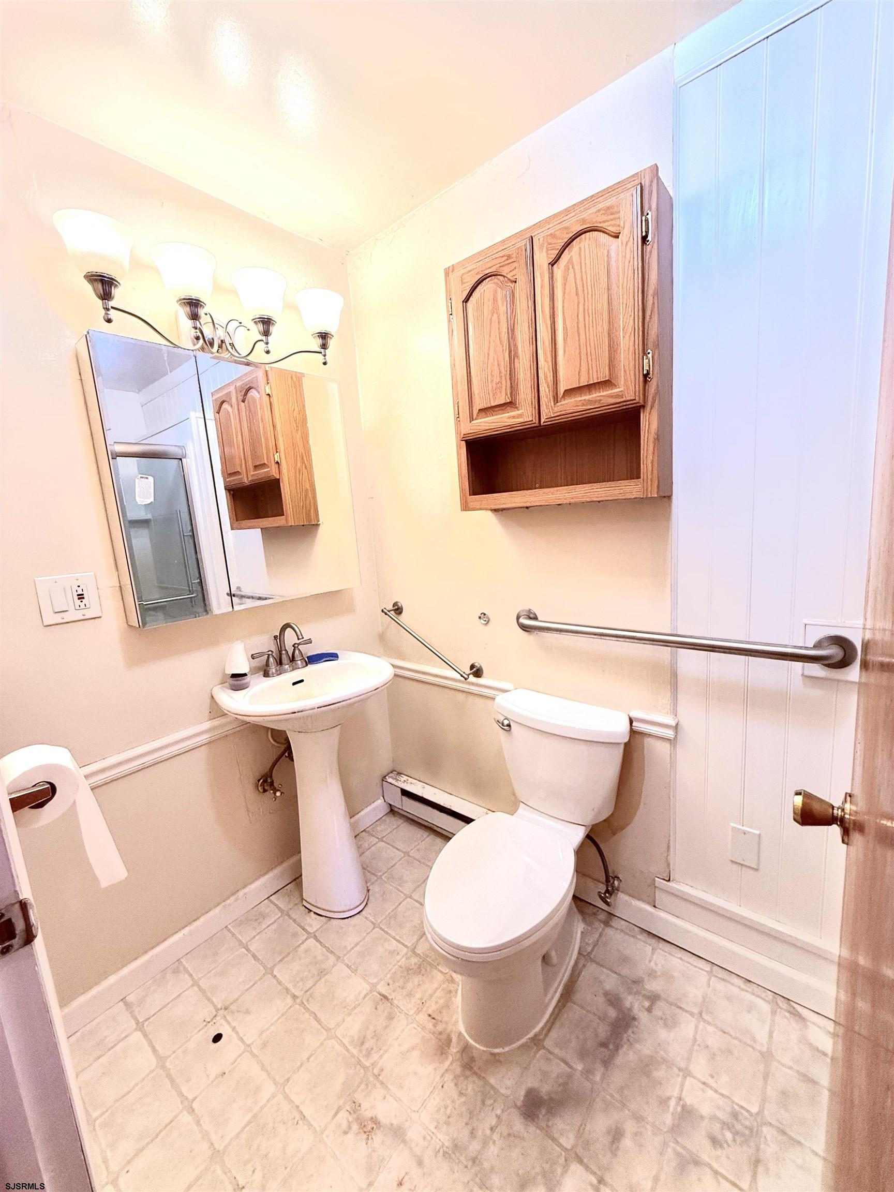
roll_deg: +3.6
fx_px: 482
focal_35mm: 14
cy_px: 596
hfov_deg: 85.7
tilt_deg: -9.1
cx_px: 447
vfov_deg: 102.1
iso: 160
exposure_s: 1/120
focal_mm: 2.22
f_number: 2.2
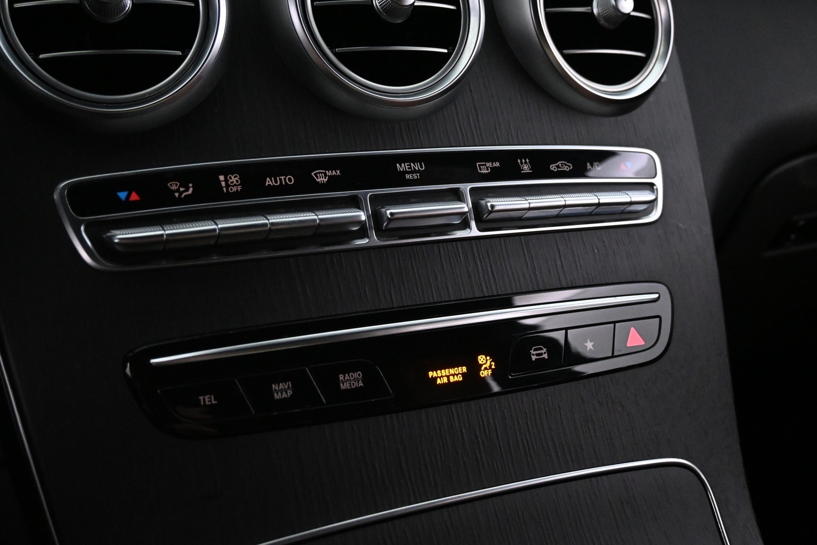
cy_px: 256
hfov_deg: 48.6
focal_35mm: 40
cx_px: 390
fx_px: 904
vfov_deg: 33.5
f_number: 4.2
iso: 5000
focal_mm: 24.5
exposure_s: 1/40
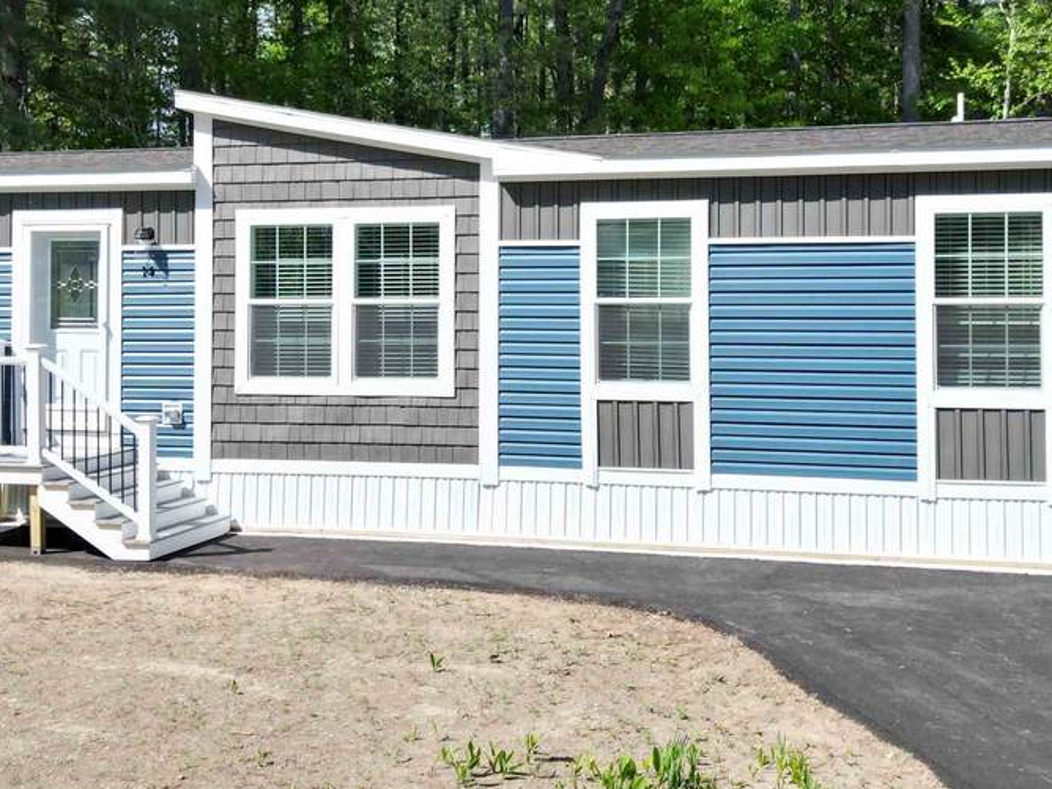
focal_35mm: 46
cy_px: 302
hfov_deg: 41.2
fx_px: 1398
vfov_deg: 31.4
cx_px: 474
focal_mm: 6.72
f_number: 1.7
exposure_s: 1/2000
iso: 110
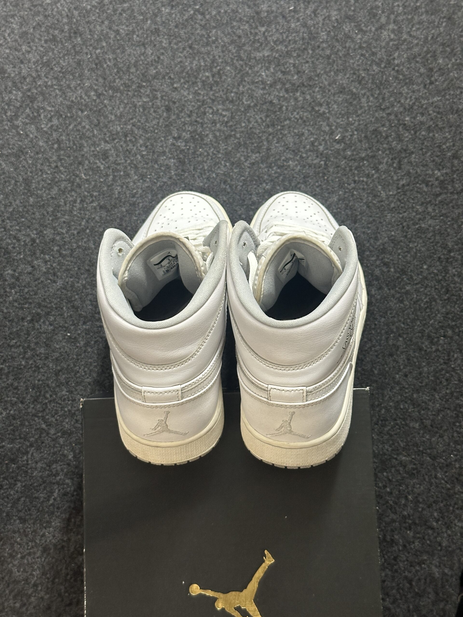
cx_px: 232
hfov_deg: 30.3
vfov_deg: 39.7
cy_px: 308
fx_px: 856
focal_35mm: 48
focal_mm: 6.86
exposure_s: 1/33
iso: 320
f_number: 1.78
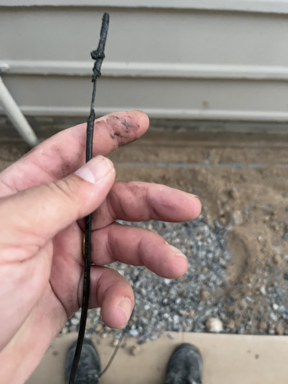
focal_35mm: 26
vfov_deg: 67.3
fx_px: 288
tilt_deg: -72.3
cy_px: 192
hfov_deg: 53.1
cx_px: 144
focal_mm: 5.1
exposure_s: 1/44
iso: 500
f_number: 1.6
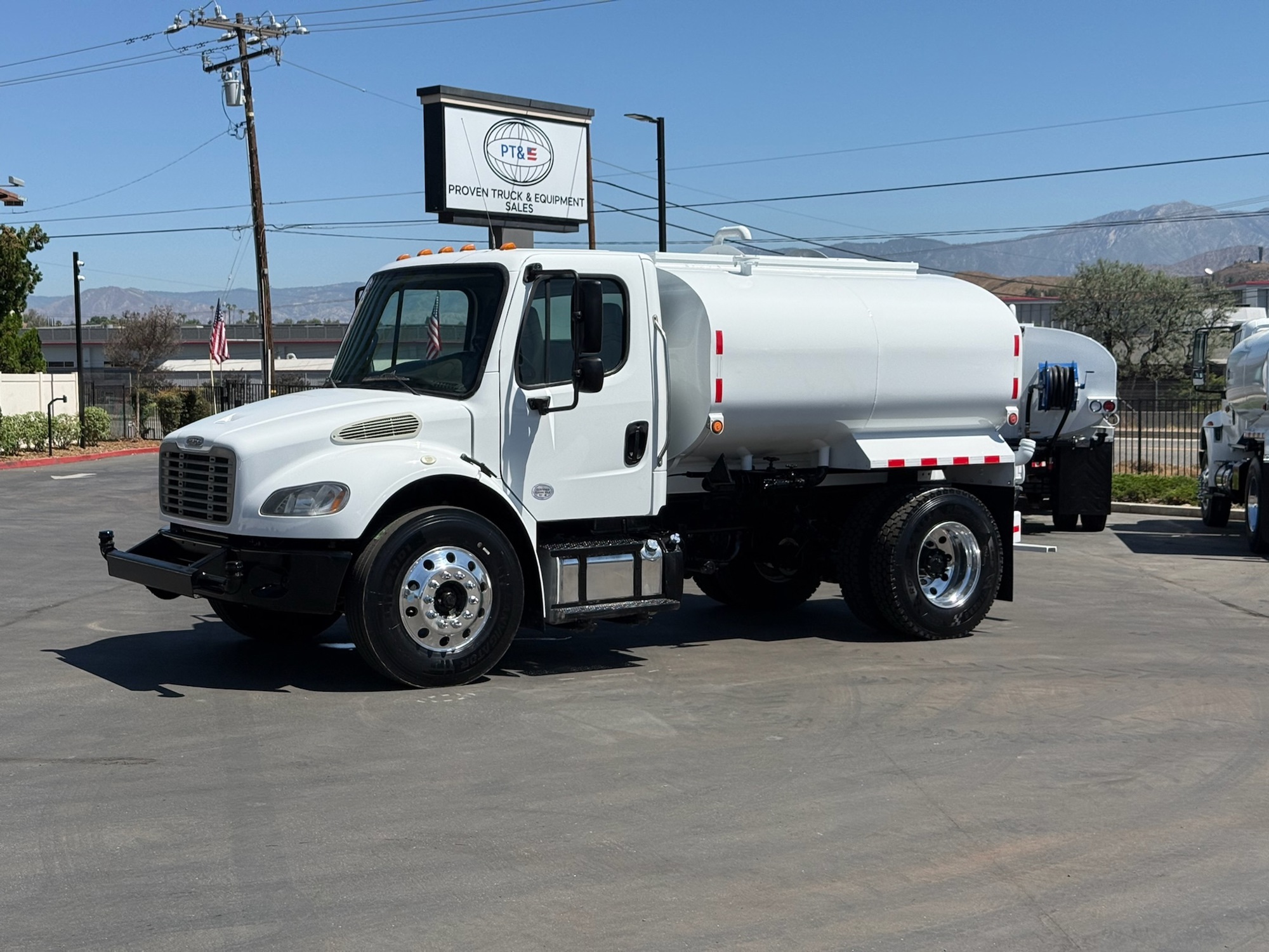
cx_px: 634
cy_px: 476
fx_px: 1760
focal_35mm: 48
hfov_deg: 39.7
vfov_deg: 30.3
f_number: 1.78
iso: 64
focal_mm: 6.76
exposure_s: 1/7143
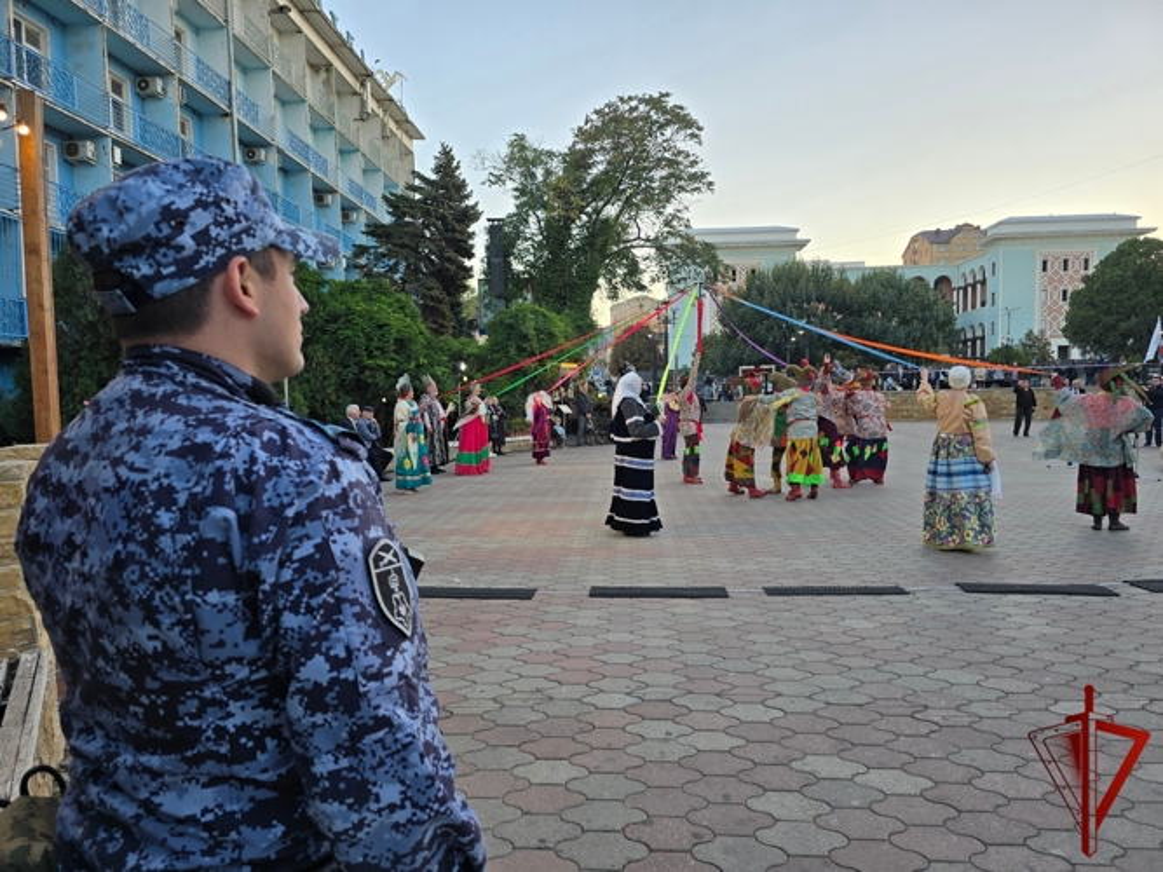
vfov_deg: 58.9
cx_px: 582
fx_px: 773
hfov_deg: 73.9
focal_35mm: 23
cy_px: 436
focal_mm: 6.3
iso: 50
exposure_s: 1/180
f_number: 1.7
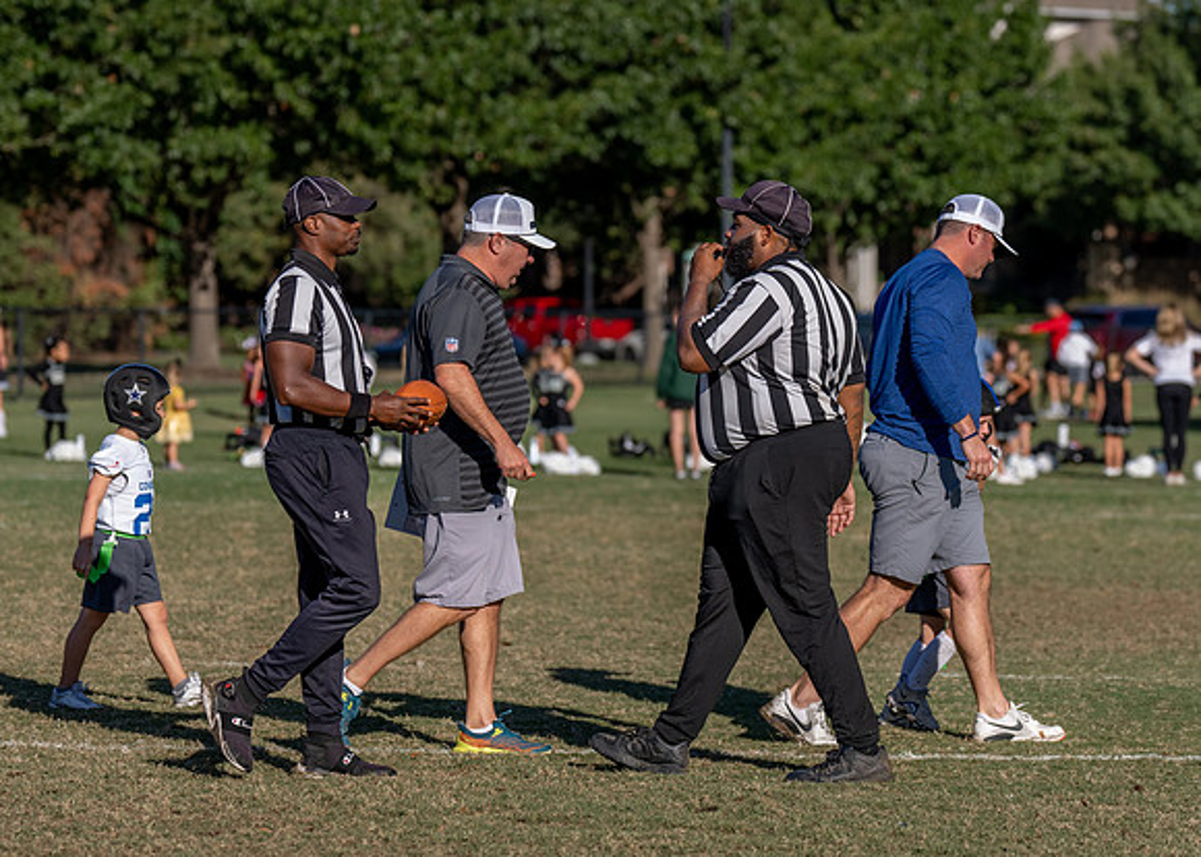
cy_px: 443
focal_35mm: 160
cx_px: 610
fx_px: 5471
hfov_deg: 12.5
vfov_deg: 9.0
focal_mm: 105
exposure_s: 1/2000
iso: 100
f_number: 2.8
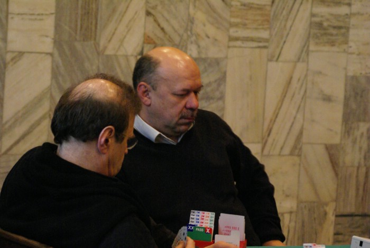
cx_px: 185
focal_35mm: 165
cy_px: 124
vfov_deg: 8.3
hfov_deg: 12.4
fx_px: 1697
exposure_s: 1/10
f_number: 5
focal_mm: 110
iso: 1600
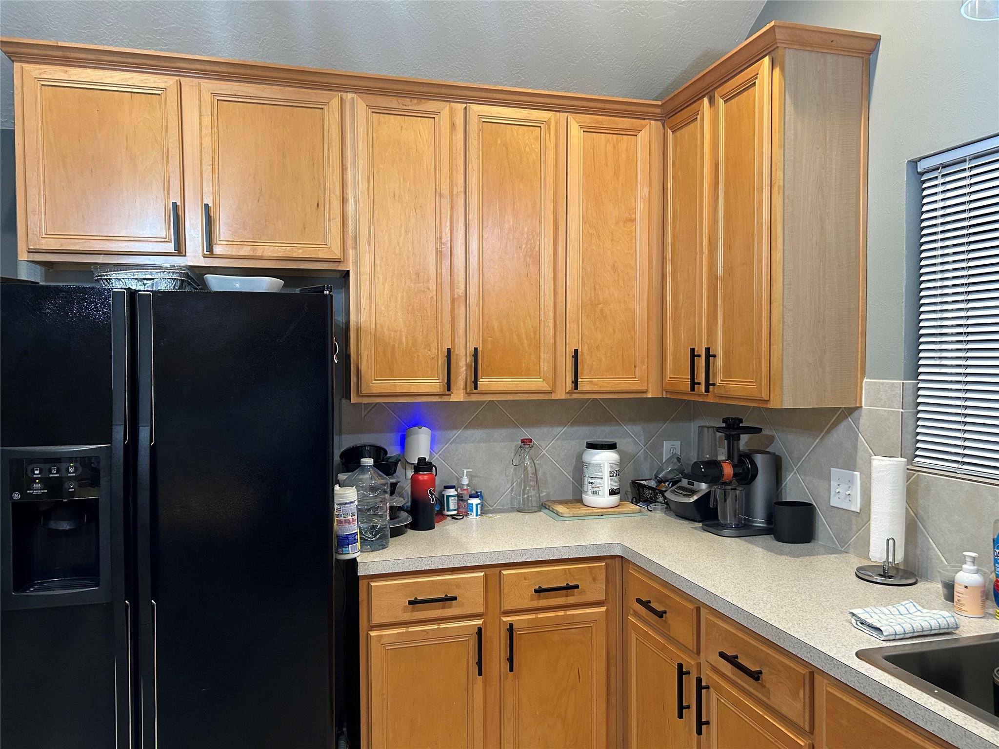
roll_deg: +0.2
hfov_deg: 67.3
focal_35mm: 26
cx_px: 500
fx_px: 750
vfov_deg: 53.1
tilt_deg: -1.7
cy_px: 374
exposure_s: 1/60
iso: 160
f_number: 1.5
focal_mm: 5.7
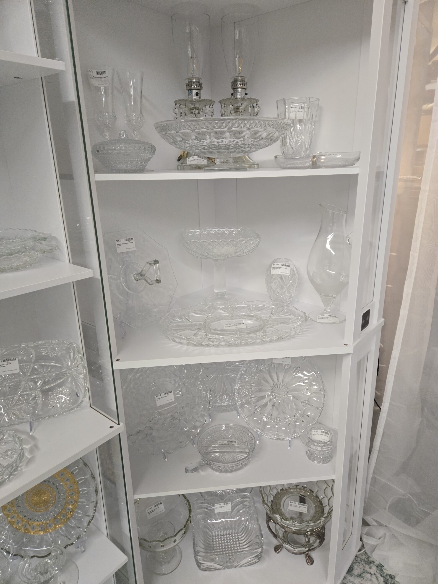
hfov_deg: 58.9
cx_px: 219
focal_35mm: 23
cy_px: 292
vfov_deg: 73.9
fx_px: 388
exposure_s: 1/120
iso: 640
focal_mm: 5.4
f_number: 1.8
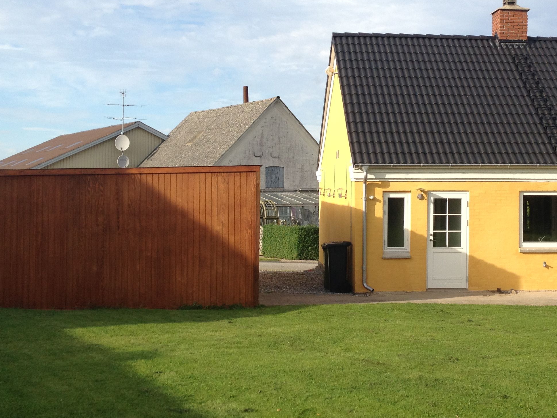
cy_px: 170
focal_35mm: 59
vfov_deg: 24.8
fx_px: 949
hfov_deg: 32.6
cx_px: 340
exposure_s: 1/1126
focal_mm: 4.28
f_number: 2.4
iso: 64
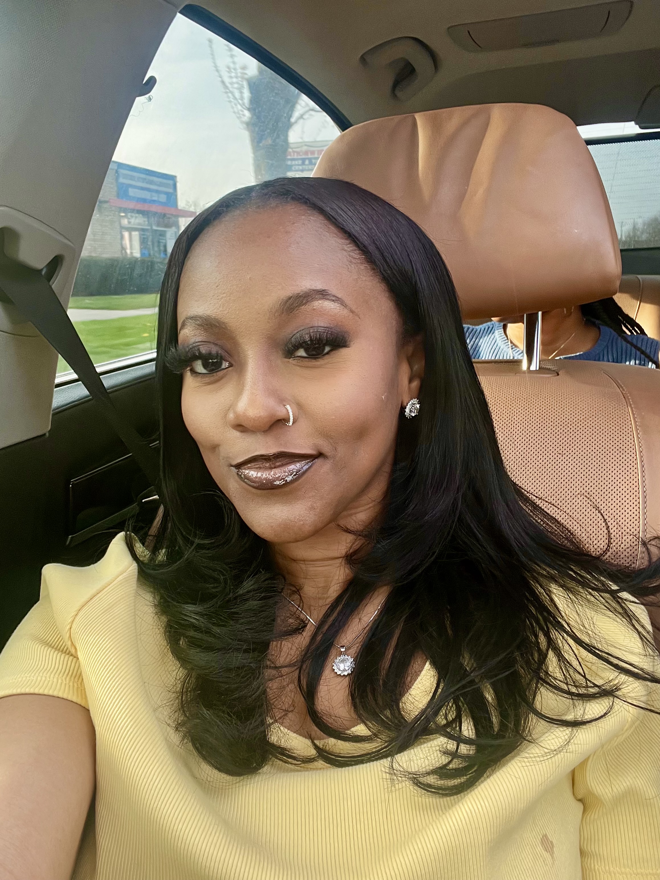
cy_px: 440
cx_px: 330
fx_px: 763
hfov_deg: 46.8
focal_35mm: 30
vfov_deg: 60.0
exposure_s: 1/67
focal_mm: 2.71
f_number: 2.2
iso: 100
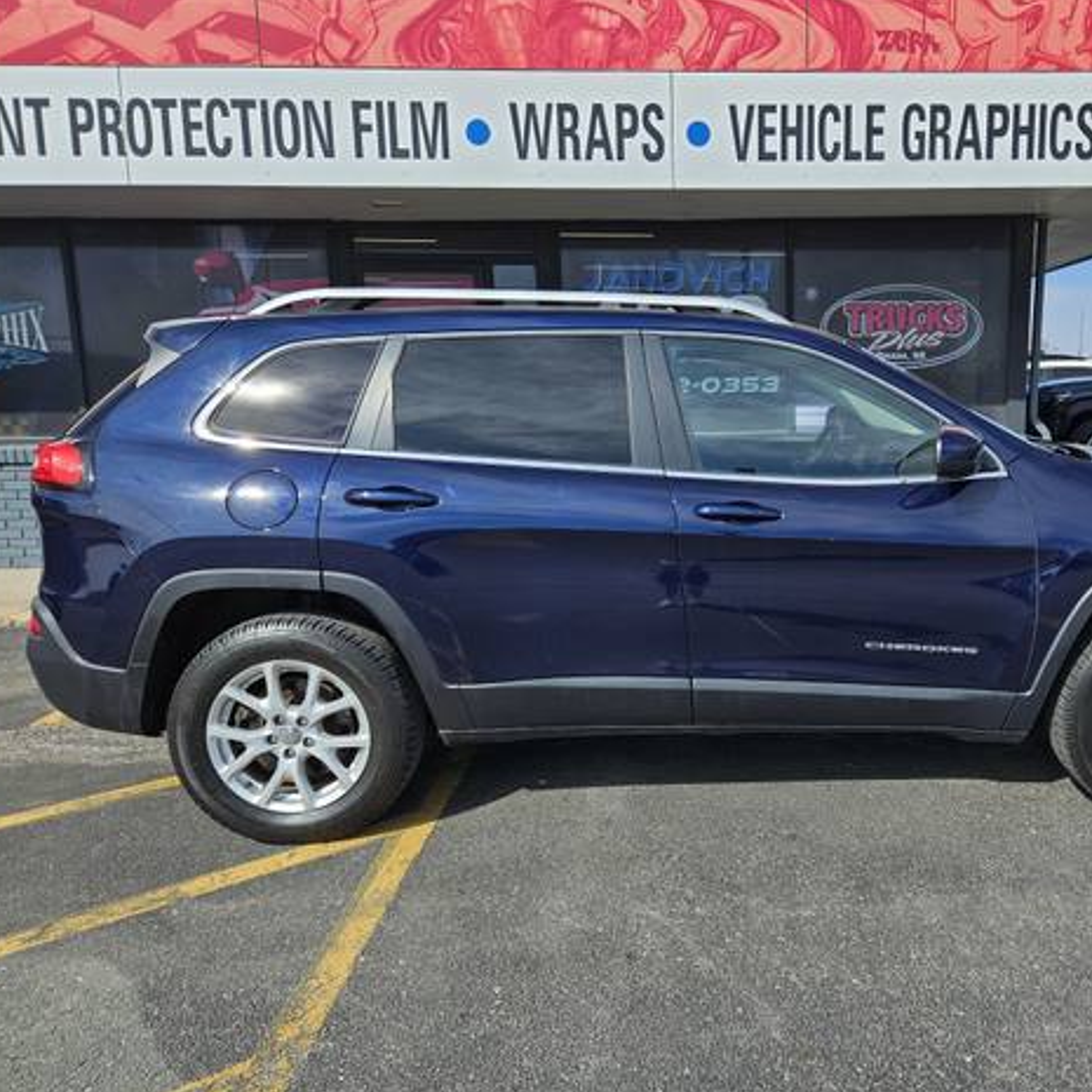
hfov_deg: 56.2
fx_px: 999
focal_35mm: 28
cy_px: 538
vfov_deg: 57.3
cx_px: 721
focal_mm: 5.4
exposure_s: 1/2265
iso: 25
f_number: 1.8
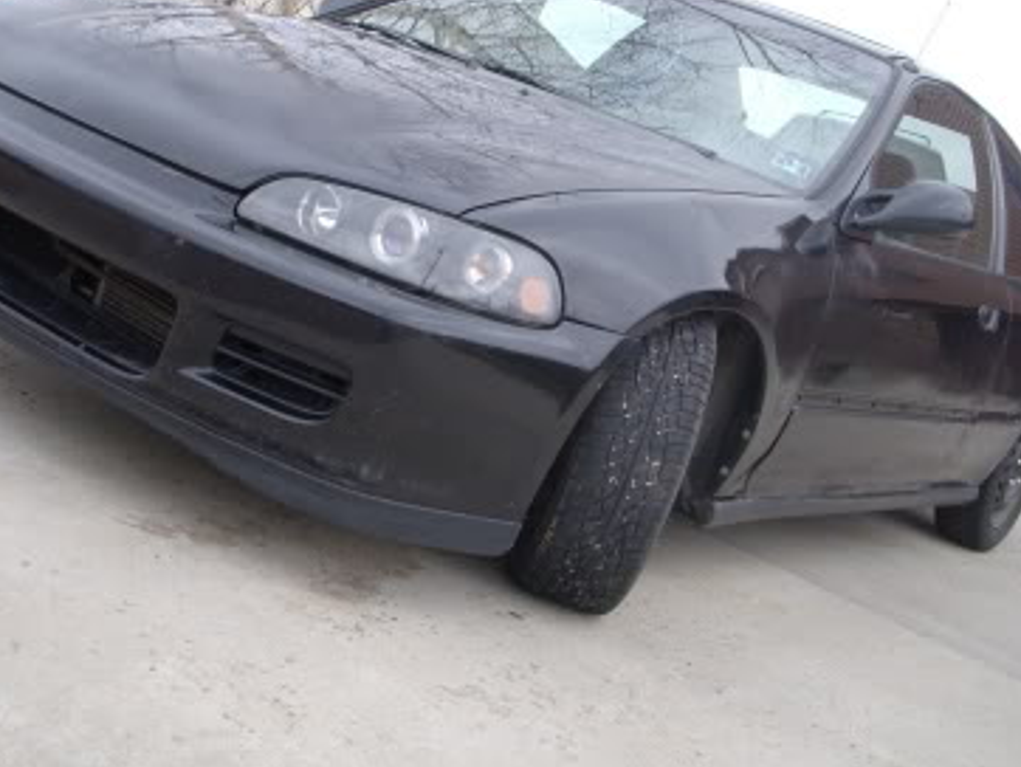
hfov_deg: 37.4
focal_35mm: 51
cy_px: 295
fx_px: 1505
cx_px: 474
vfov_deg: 28.5
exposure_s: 1/250
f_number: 3.3
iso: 100
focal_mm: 6.3
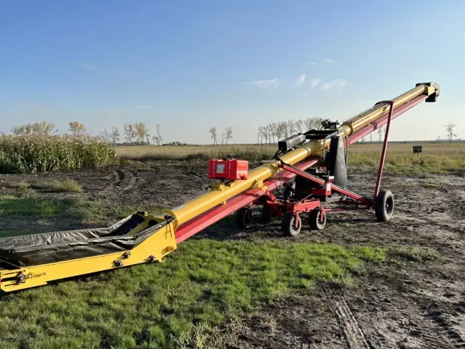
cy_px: 182
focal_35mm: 34
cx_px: 169
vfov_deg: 41.8
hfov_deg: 53.2
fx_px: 457
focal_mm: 5.7
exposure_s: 1/3460
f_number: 1.5
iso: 50
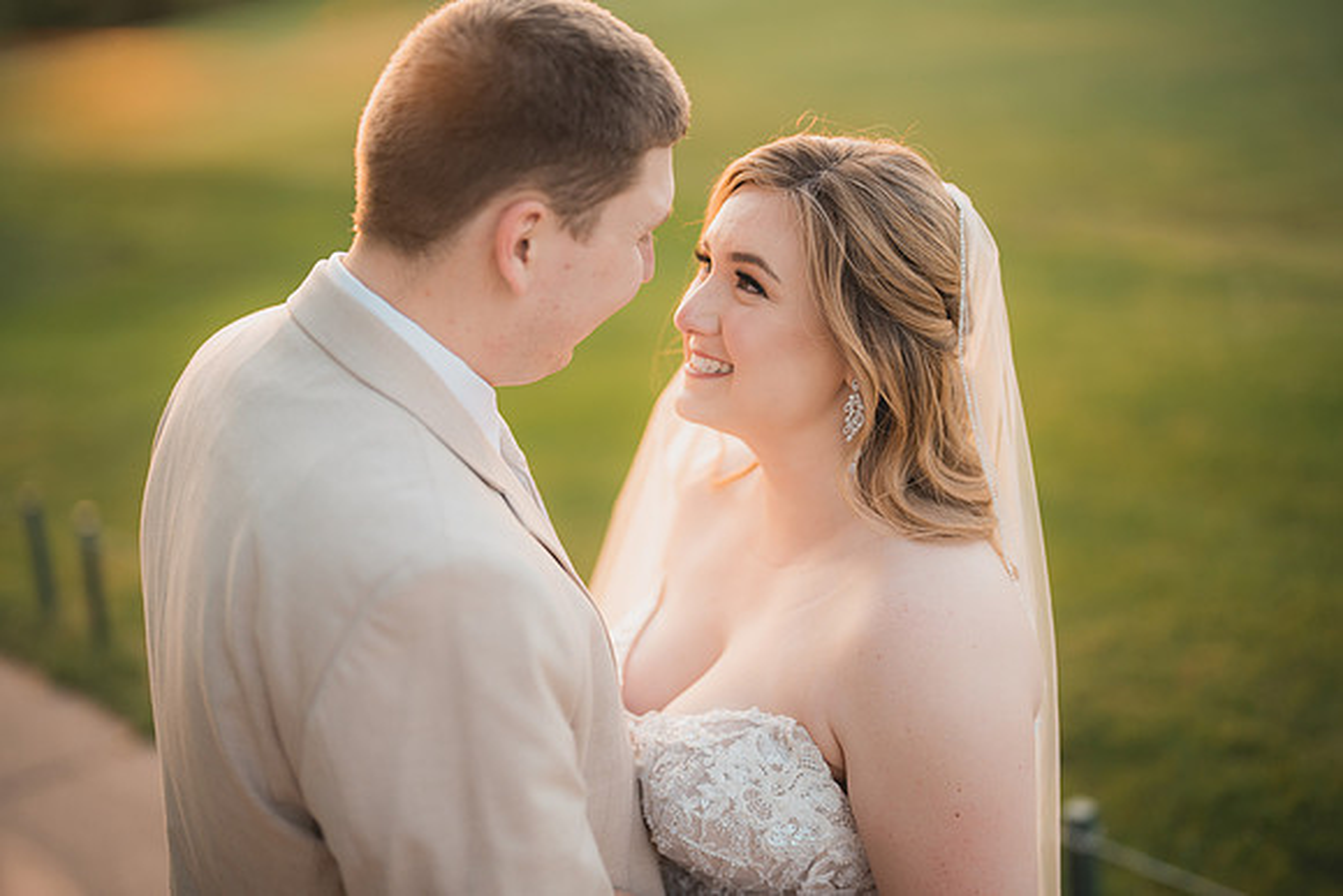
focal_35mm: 50
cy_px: 448
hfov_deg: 39.6
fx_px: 1866
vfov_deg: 27.0
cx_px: 672
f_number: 1.2
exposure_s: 1/320
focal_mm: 50
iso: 125
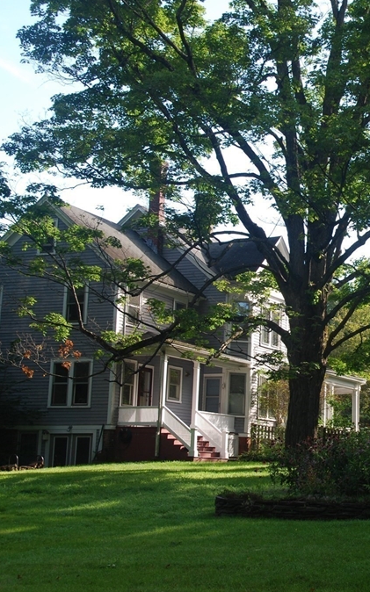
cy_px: 293
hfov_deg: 20.0
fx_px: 1013
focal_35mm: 63
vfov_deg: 32.6
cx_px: 372
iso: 160
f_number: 8
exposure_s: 1/100
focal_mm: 27
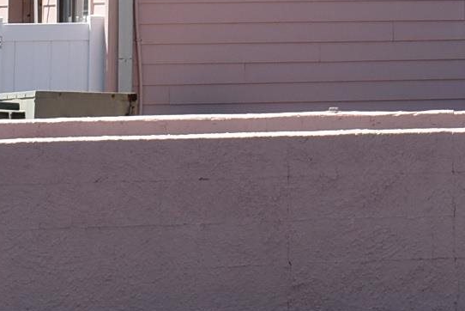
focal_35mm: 257
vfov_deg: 5.2
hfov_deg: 7.7
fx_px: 3318
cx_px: 863
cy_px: -470
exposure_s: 1/320
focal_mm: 31
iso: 200
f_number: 9
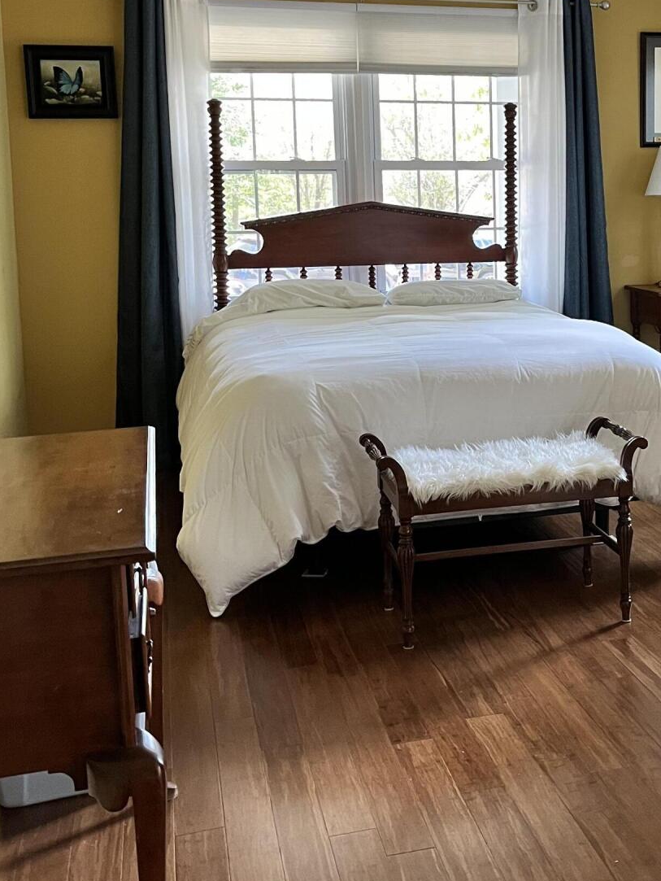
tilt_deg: -6.5
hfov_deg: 29.4
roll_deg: +2.9
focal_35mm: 48
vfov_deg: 39.4
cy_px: 325
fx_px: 1221
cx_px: 555
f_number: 1.6
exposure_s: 1/60
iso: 200
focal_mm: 5.1
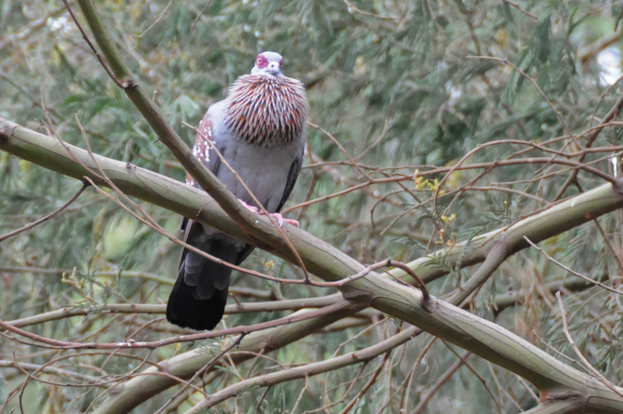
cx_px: 312
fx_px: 5185
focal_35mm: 300
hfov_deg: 6.9
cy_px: 207
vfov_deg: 4.6
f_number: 5.6
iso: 800
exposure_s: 1/125
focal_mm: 200
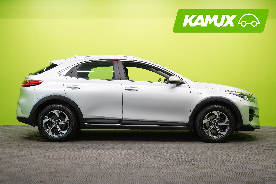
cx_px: 138
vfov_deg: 27.5
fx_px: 376
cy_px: 92
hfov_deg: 40.3
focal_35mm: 49
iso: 400
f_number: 5
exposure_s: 1/30
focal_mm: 49
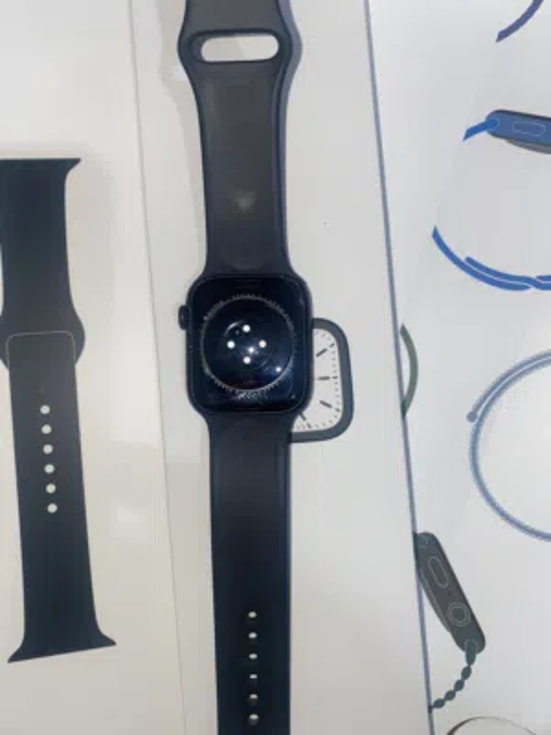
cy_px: 368
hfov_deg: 53.1
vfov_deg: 67.3
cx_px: 276
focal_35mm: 26
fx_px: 552
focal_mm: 4.25
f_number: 1.8
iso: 32
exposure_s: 1/37
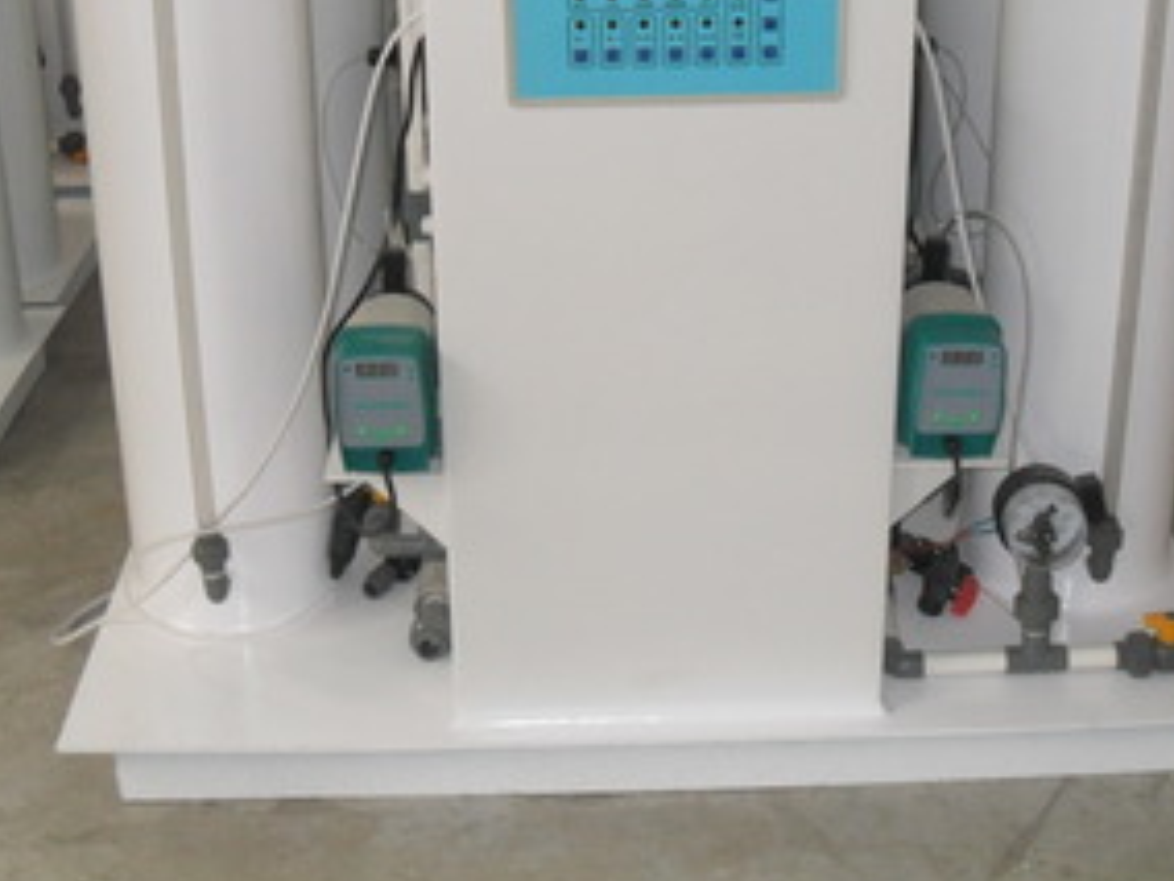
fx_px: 2001
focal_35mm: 59
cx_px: 705
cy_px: 225
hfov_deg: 32.6
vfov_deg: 24.6
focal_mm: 6.2
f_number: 2.8
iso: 160
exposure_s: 1/45
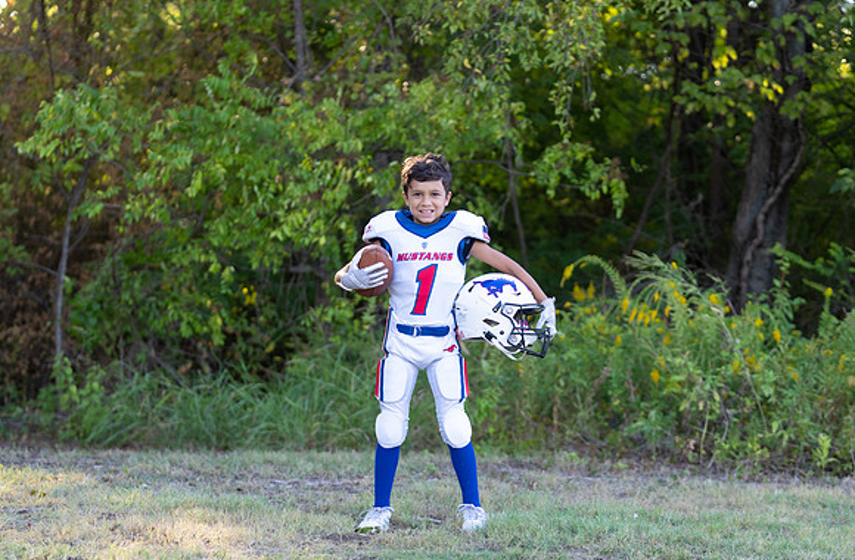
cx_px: 418
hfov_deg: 23.3
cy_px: 309
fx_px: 2071
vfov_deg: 15.4
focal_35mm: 88
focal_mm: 75
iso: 250
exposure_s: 1/320
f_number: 2.8
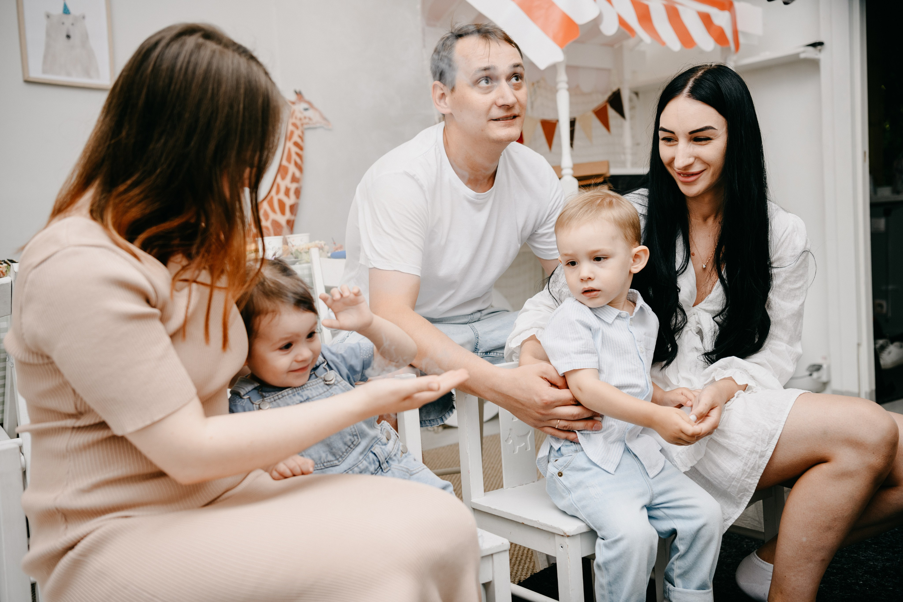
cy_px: 301
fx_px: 1003
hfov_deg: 48.5
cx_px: 452
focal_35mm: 40
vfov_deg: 33.4
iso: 160
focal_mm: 40
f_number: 3.5
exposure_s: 1/160
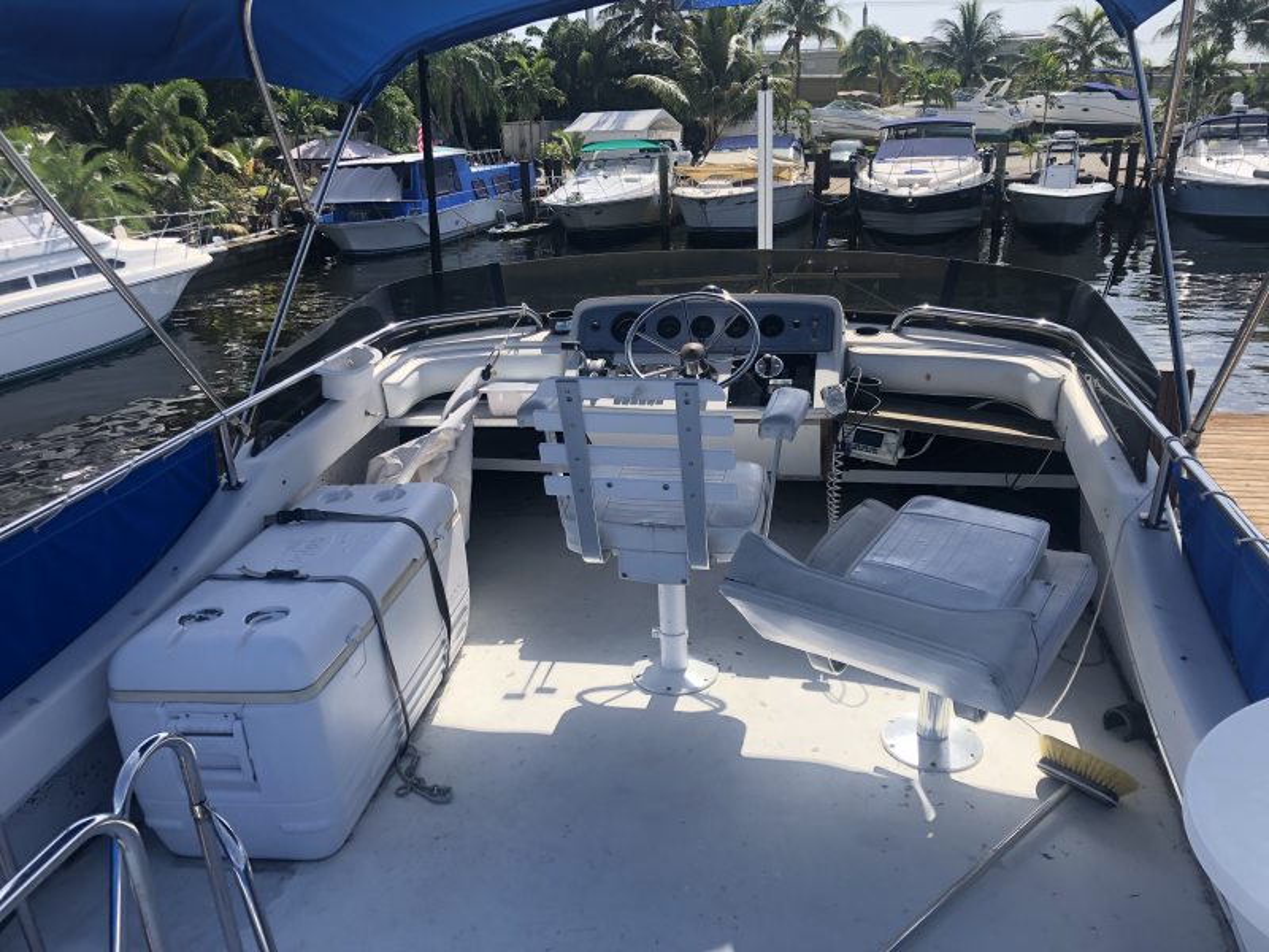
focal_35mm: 28
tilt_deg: -20.0
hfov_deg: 63.4
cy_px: 476
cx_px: 634
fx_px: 1026
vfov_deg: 49.7
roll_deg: +3.0
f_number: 1.8
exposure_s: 1/1389
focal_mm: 3.99
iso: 20
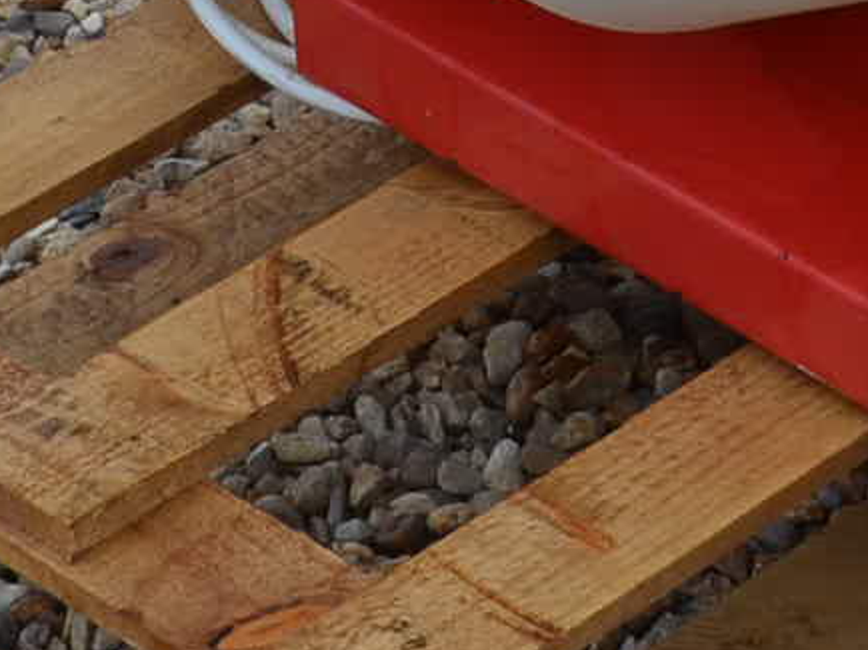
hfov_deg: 8.5
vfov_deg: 6.4
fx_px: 5739
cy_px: -204
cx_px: 1066
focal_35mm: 229
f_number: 7.1
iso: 200
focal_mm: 28
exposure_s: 1/200
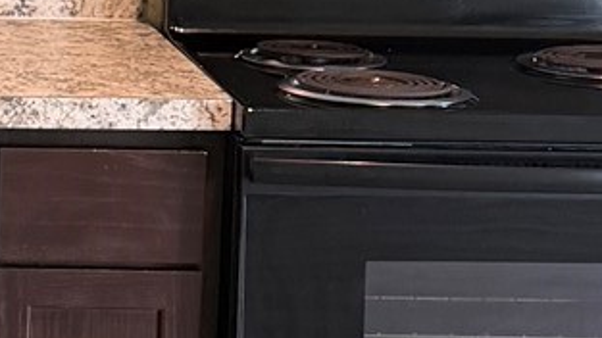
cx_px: -137
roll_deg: -1.5
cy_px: -75
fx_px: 2729
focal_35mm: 171
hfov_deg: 12.3
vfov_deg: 7.0
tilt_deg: -6.2
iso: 200
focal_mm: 6.76
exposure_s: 1/60
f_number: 1.78
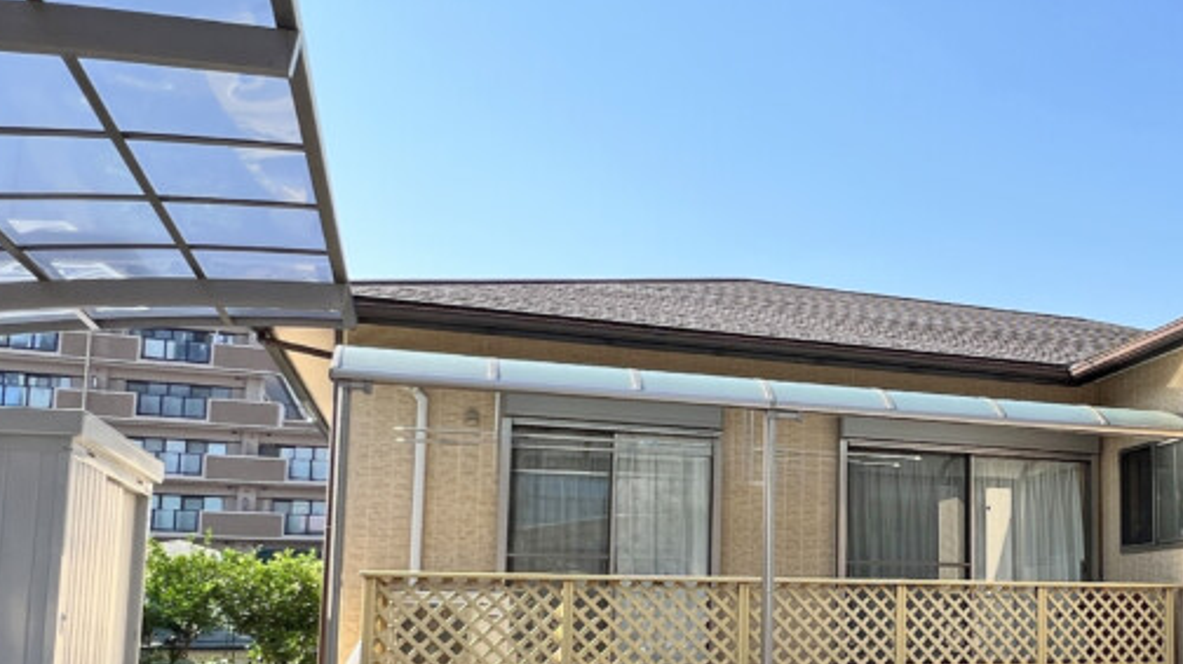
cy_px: 500
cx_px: 998
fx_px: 1129
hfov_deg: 50.8
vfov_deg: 32.2
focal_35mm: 36
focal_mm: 1.57
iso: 32
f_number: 1.8
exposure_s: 1/475
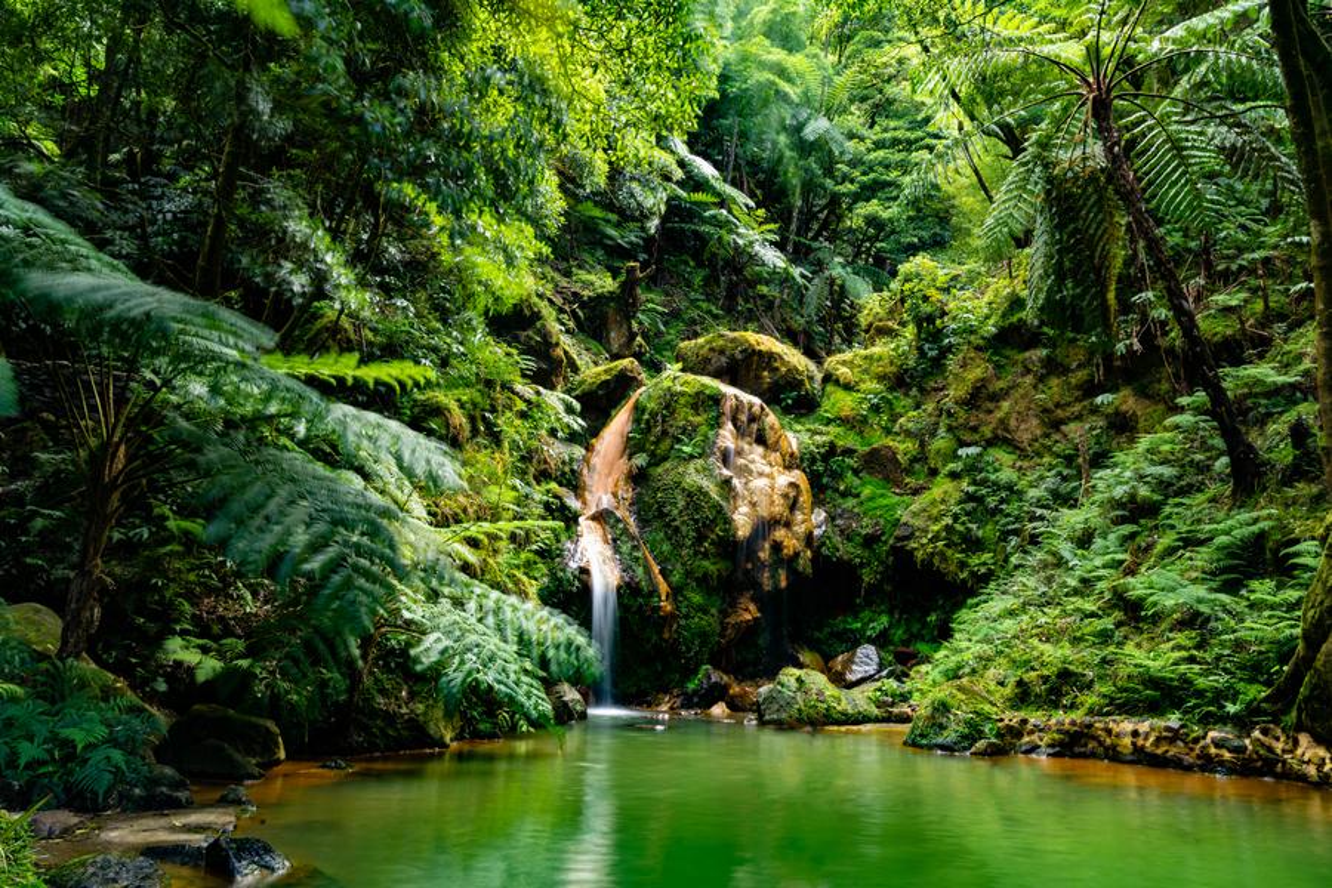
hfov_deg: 73.7
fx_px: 888
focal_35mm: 24
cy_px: 444
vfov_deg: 53.1
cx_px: 666
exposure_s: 1.3
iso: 50
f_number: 22
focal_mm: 24
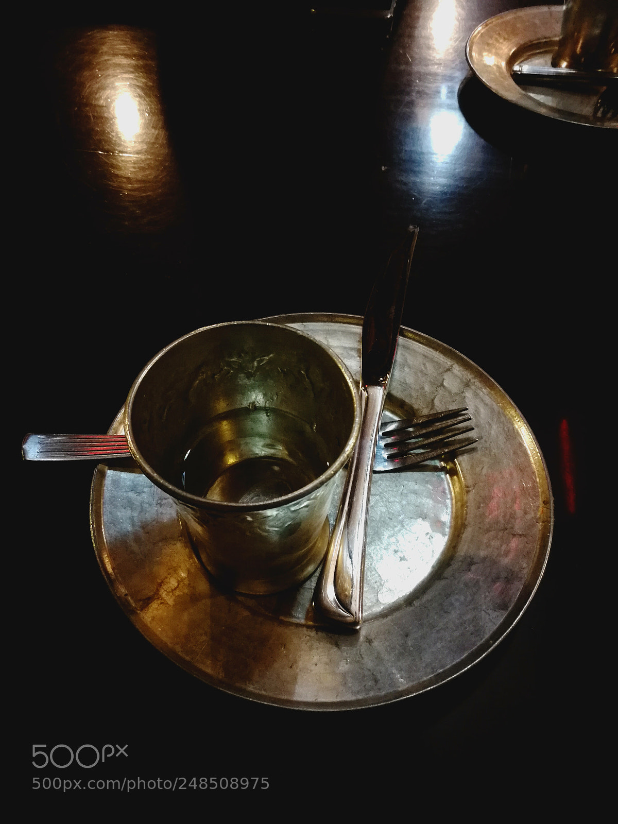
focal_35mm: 27
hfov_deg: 51.4
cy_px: 412
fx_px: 643
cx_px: 309
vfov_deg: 65.3
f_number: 2.2
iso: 800
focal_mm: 3.95
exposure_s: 1/16.7
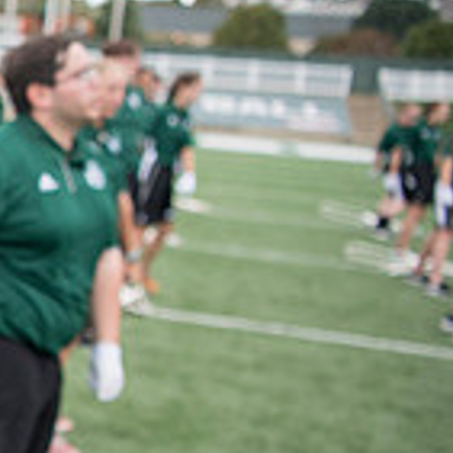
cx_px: -466
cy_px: 307
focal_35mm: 84
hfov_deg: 15.9
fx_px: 1244
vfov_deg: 20.6
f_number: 2.8
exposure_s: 1/400
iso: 400
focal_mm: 24
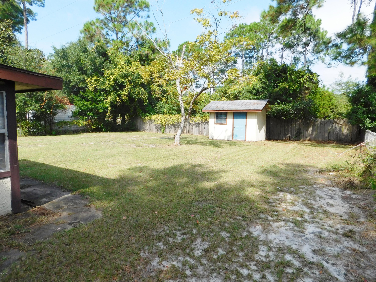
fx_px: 250
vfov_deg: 58.9
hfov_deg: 73.9
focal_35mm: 23
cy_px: 141
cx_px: 188
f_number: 3
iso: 125
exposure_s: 1/1250
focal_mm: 4
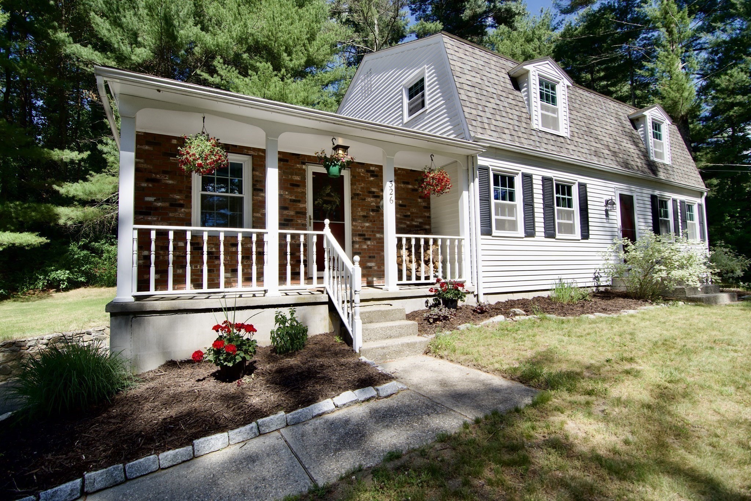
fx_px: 344
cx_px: 376
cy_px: 250
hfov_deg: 95.0
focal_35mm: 16
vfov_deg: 72.0
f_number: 6.3
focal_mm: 11
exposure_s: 1/800
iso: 320
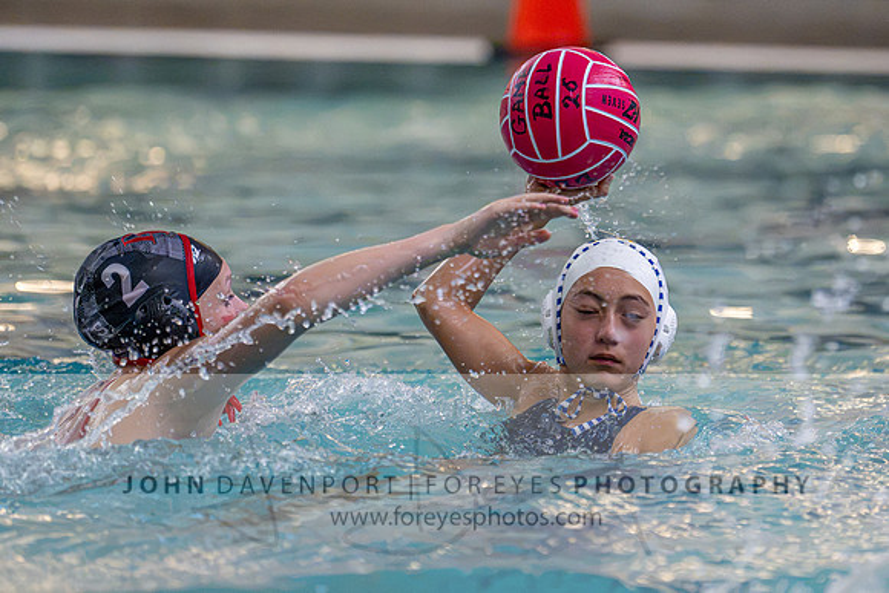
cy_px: 193
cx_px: 497
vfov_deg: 4.5
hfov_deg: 6.7
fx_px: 7539
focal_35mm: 305
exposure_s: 1/1000
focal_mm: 185
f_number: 2.8
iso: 18000
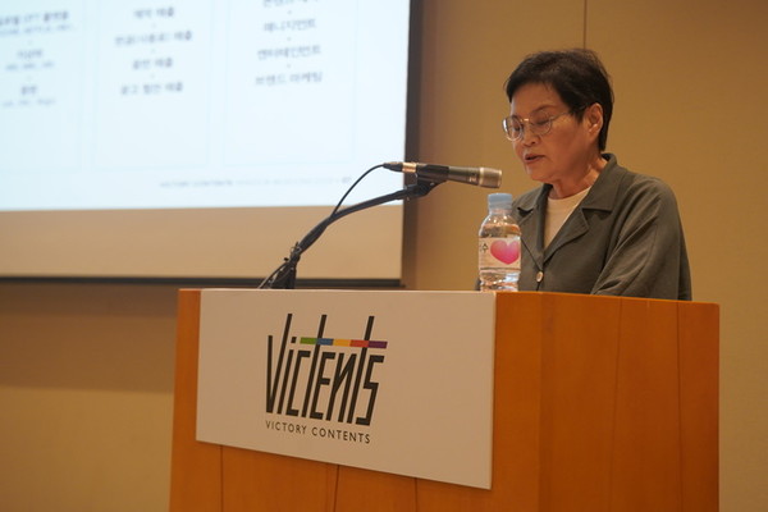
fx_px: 981
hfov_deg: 42.7
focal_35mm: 46
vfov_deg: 29.2
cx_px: 384
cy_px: 256
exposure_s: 1/160
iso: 2500
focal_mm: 46
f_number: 4
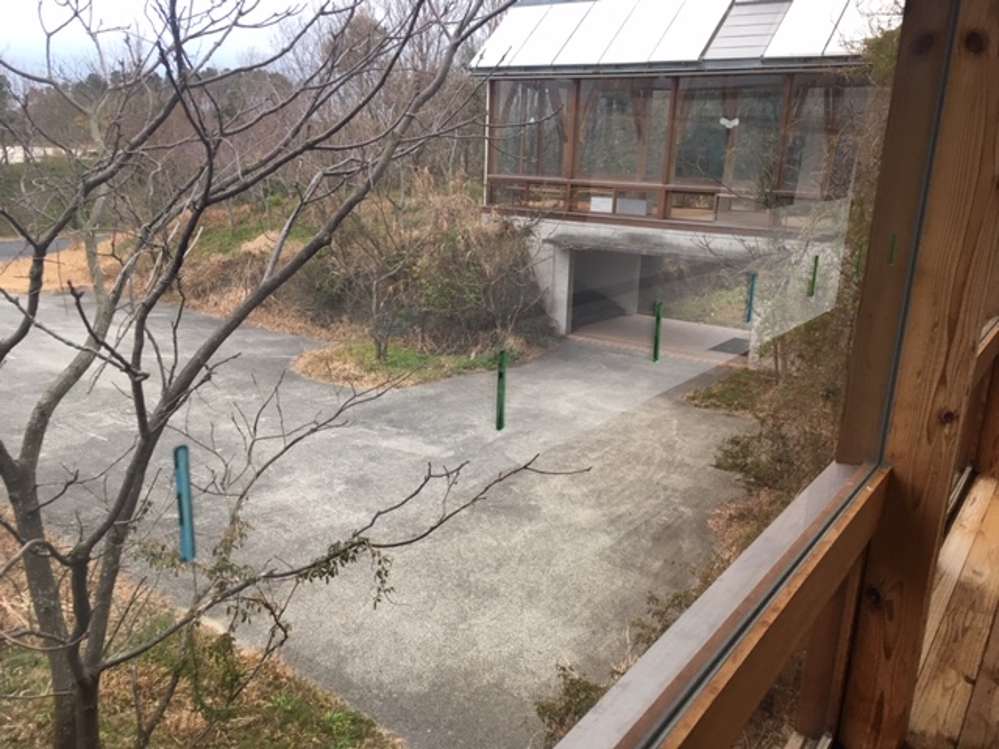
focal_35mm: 29
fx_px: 837
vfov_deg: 48.2
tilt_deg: -16.4
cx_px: 500
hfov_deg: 61.7
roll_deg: -2.6
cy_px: 374
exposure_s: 1/30
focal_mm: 4.15
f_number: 2.2
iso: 40
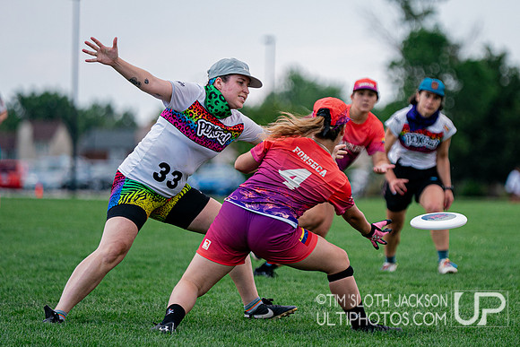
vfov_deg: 4.5
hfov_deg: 6.7
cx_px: 346
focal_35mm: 306
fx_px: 4427
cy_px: 113
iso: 400
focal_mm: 200
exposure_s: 1/4000
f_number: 2.8
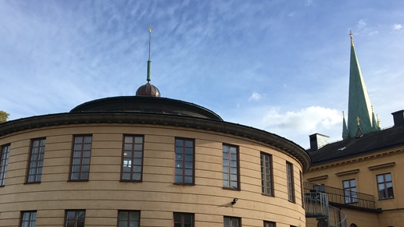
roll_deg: -1.6
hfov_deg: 53.8
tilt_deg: +16.9
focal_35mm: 37
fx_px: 396
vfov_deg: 31.8
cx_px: 170
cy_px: 148
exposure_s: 1/1183
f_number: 2.2
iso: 25
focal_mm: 4.15
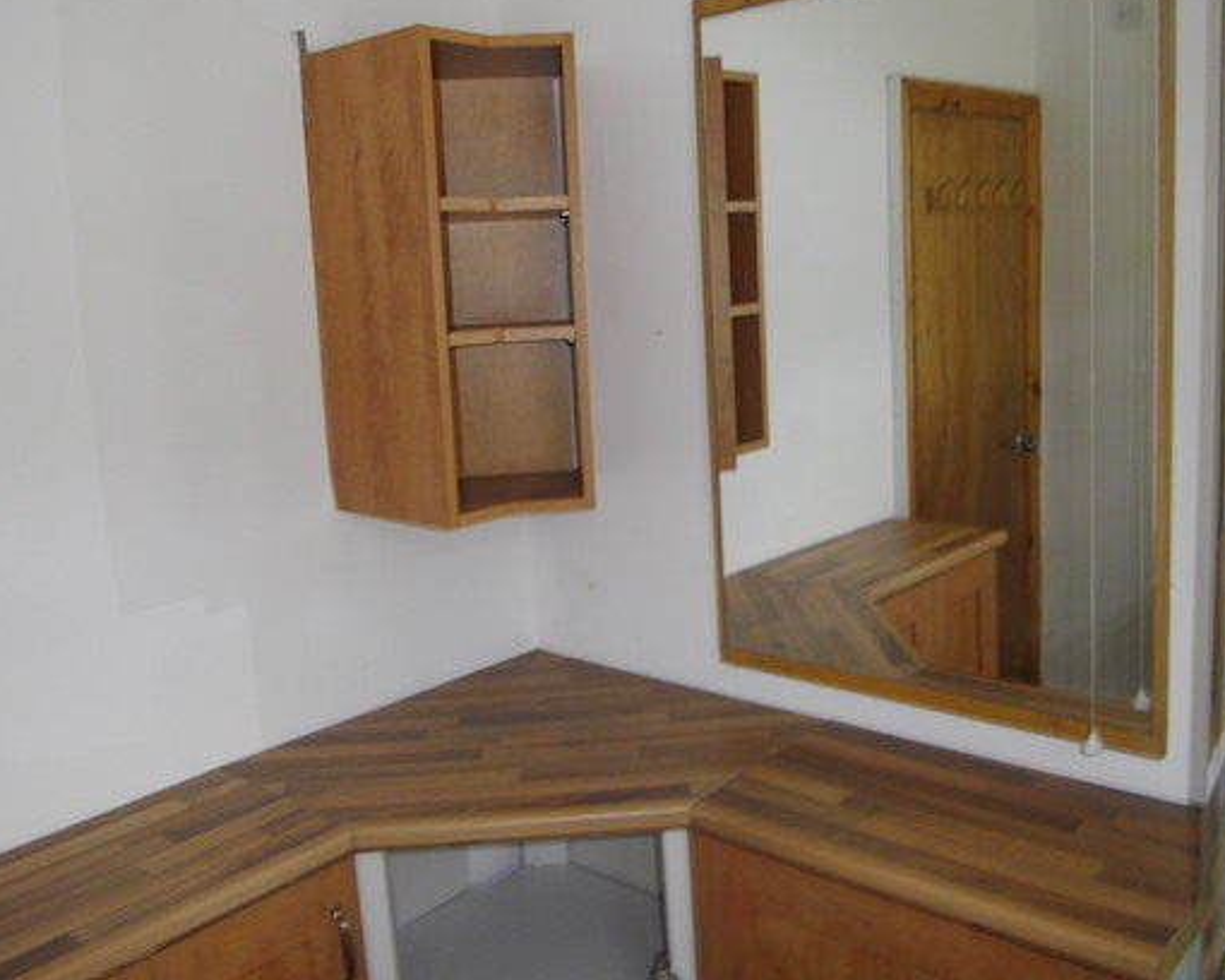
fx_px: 1124
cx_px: 637
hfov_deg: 57.2
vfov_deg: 47.1
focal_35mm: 31
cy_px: 447
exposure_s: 1/50
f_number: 3.2
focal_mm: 4.9
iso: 100
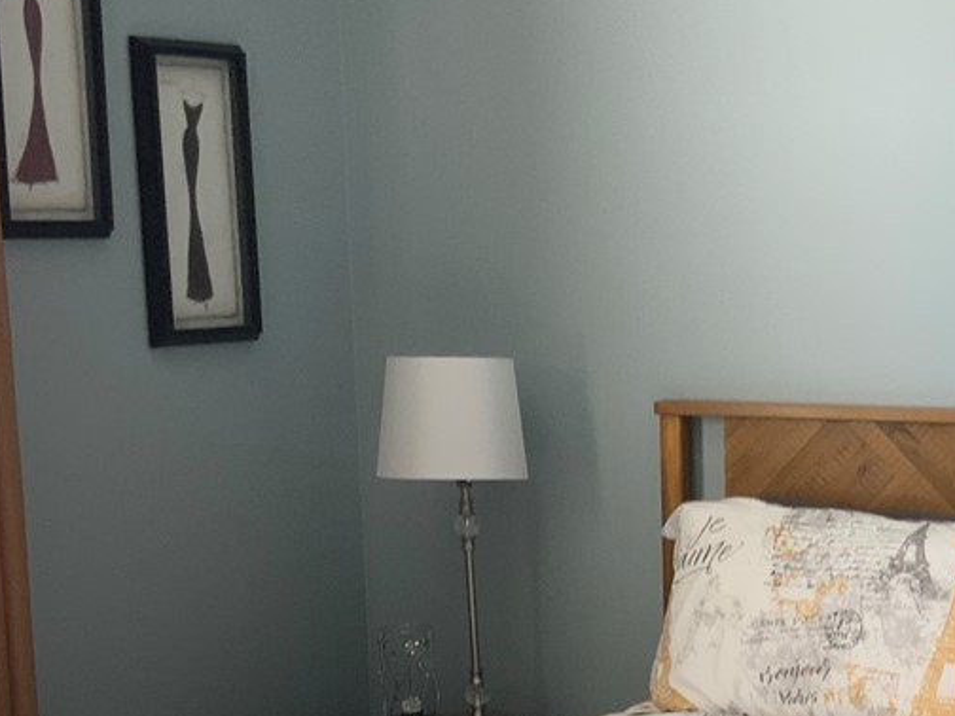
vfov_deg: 15.9
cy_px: 653
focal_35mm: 92
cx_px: 946
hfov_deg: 20.6
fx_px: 2538
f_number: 1.8
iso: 50
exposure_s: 1/120
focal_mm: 3
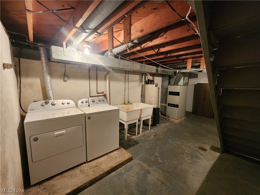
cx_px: 130
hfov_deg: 106.2
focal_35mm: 13
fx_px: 98
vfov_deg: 89.9
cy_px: 98
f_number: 2.2
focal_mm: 2.2
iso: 500
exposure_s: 1/30
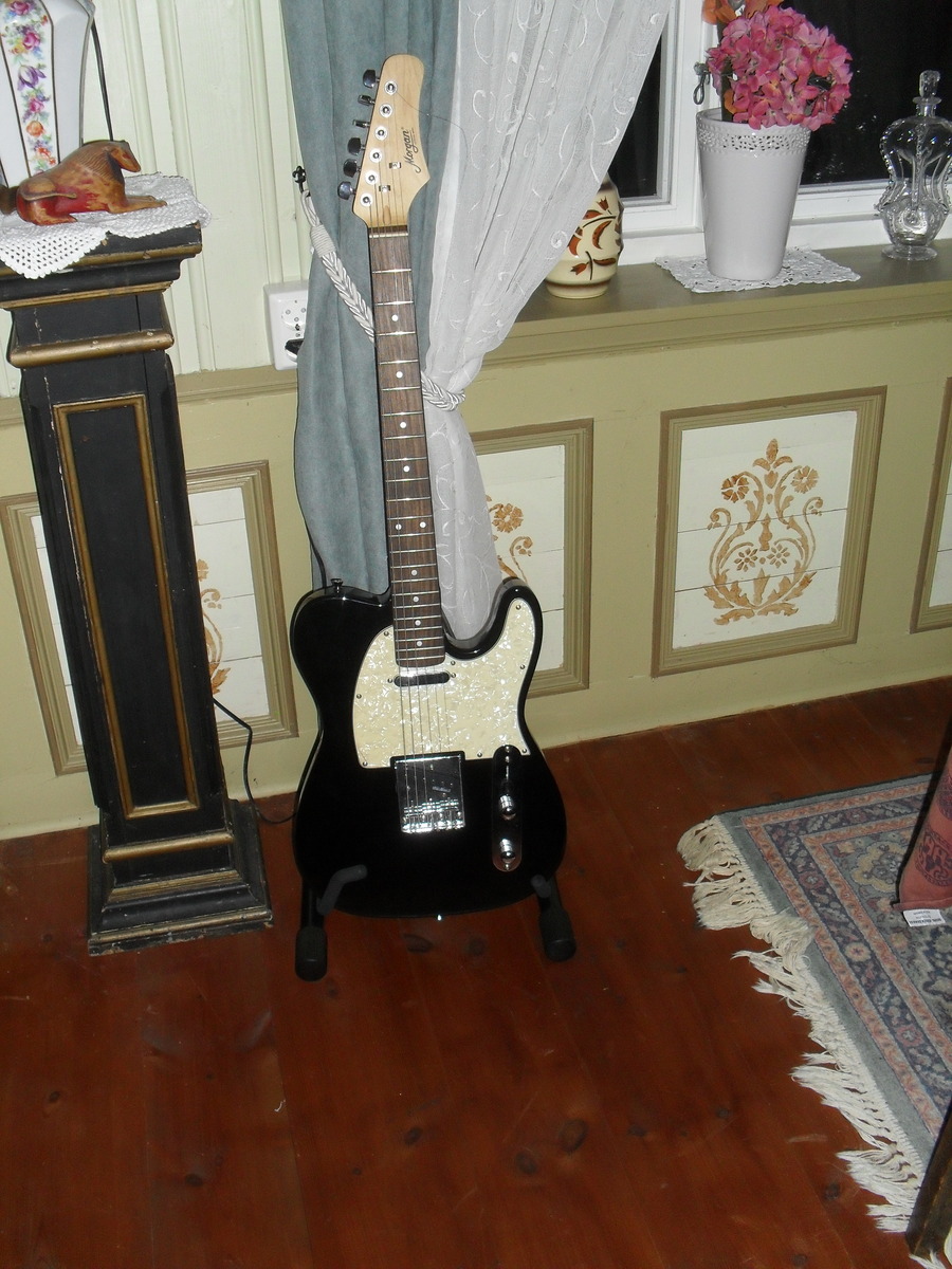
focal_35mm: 35
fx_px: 1283
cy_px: 634
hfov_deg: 40.7
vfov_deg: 52.6
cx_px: 476
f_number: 3.2
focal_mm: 6.3
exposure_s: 1/45
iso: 200
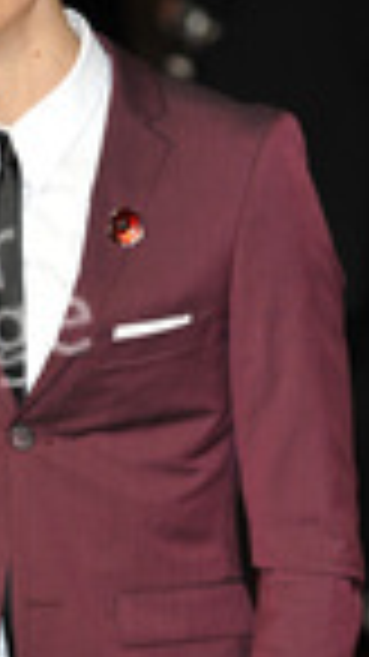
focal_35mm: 416
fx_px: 7244
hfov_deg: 2.9
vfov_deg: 5.2
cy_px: 554
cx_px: -7
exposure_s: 1/250
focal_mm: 145
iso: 1000
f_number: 4
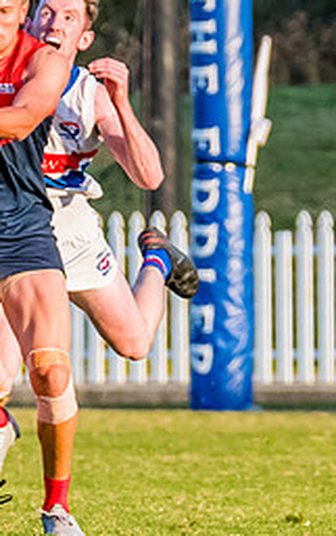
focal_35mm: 1480
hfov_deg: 0.9
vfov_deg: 1.4
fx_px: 21648
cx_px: 84
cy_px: 299
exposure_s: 1/1600
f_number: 5.6
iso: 800
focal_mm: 270
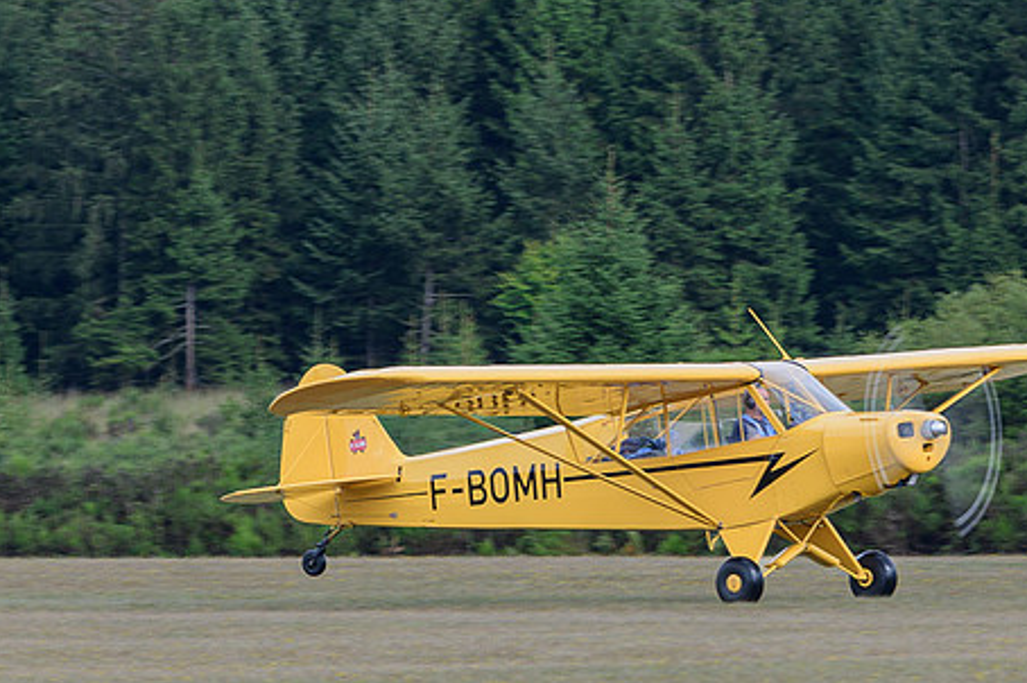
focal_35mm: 542
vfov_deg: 2.5
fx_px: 15450
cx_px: 312
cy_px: 149
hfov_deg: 3.8
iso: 100
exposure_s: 1/125
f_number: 6.3
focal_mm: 200
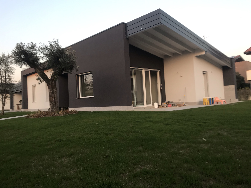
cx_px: 126
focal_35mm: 28
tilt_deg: +3.6
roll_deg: +2.8
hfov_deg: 63.4
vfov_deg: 49.7
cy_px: 94
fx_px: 203
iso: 20
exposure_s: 1/110
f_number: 1.8
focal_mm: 3.99
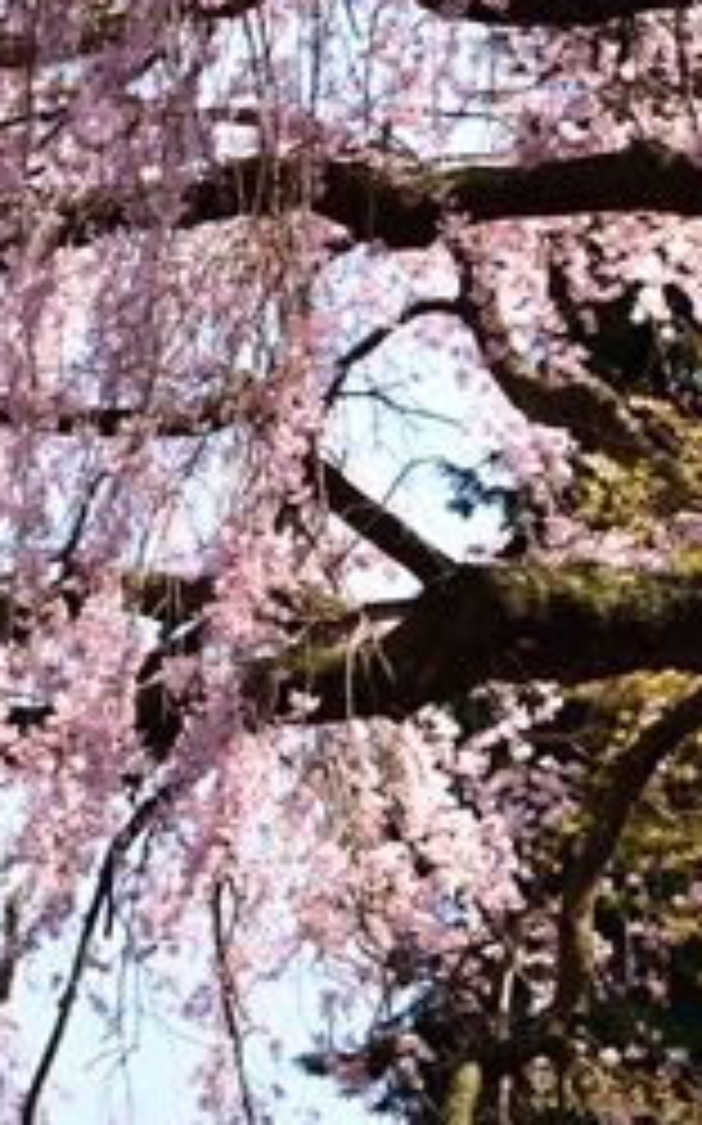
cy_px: 1017
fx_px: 7937
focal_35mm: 259
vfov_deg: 8.1
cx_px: -637
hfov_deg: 5.0
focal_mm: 62
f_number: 8
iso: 200
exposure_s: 1/200
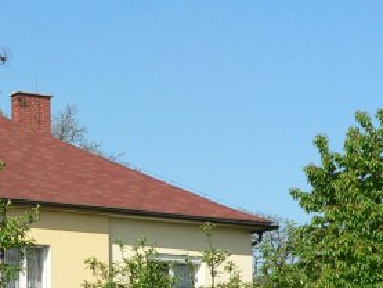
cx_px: -58
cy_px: 241
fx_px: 1373
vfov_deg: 11.9
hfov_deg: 15.4
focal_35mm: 124
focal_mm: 7.1
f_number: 4.6
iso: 80
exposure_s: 1/500
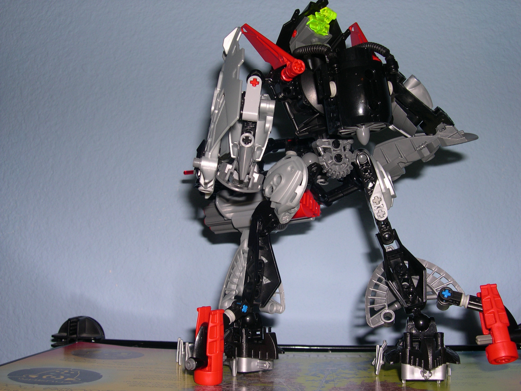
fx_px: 572
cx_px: 260
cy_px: 196
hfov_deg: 49.0
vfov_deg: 37.7
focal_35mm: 38
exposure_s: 1/60
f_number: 7.6
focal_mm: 8
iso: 100
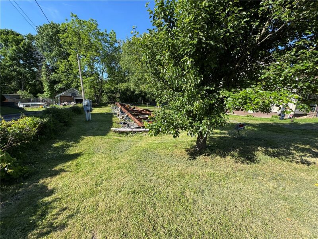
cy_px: 120
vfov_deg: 85.7
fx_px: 129
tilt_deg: -12.8
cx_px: 159
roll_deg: -3.0
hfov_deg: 102.1
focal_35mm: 14
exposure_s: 1/727
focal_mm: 2.22
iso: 40
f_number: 2.2
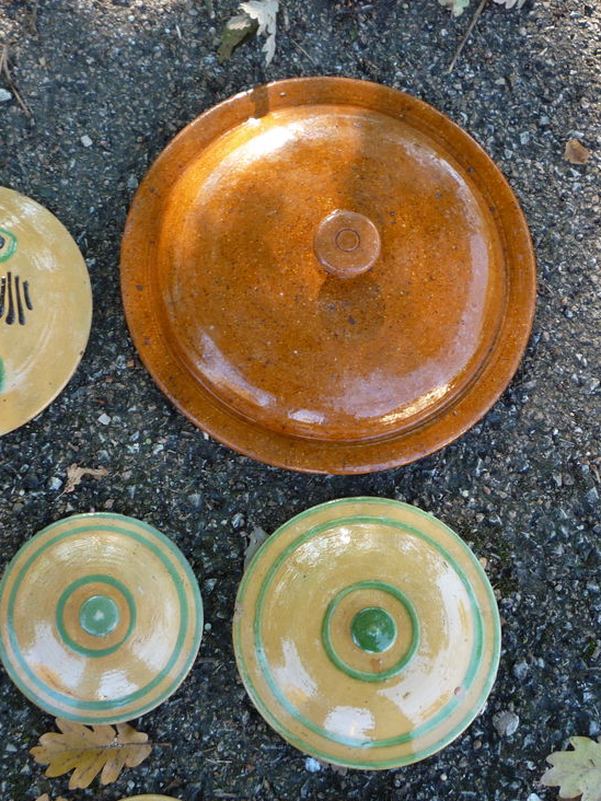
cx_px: 182
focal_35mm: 41
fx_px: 949
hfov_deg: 34.7
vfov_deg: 45.8
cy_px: 406
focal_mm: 5.2
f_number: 3.3
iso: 100
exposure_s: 1/50
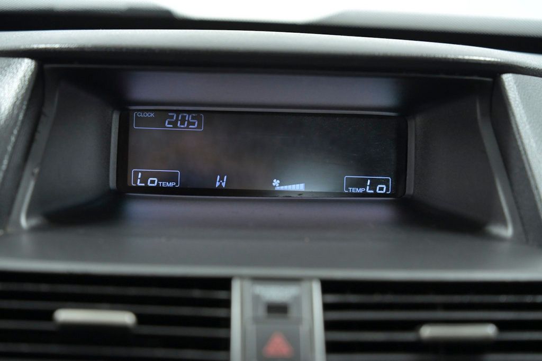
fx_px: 1129
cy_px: 180
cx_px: 271
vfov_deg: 18.2
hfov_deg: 27.0
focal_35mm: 75
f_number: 3.5
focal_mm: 75
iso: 2500
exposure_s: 1/250
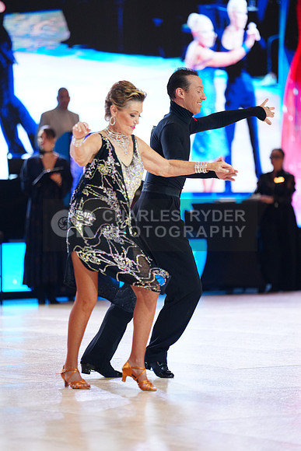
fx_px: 2131
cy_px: 226
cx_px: 150
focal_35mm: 170
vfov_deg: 12.1
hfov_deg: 8.1
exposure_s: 1/400
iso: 2000
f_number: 2.8
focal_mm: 170
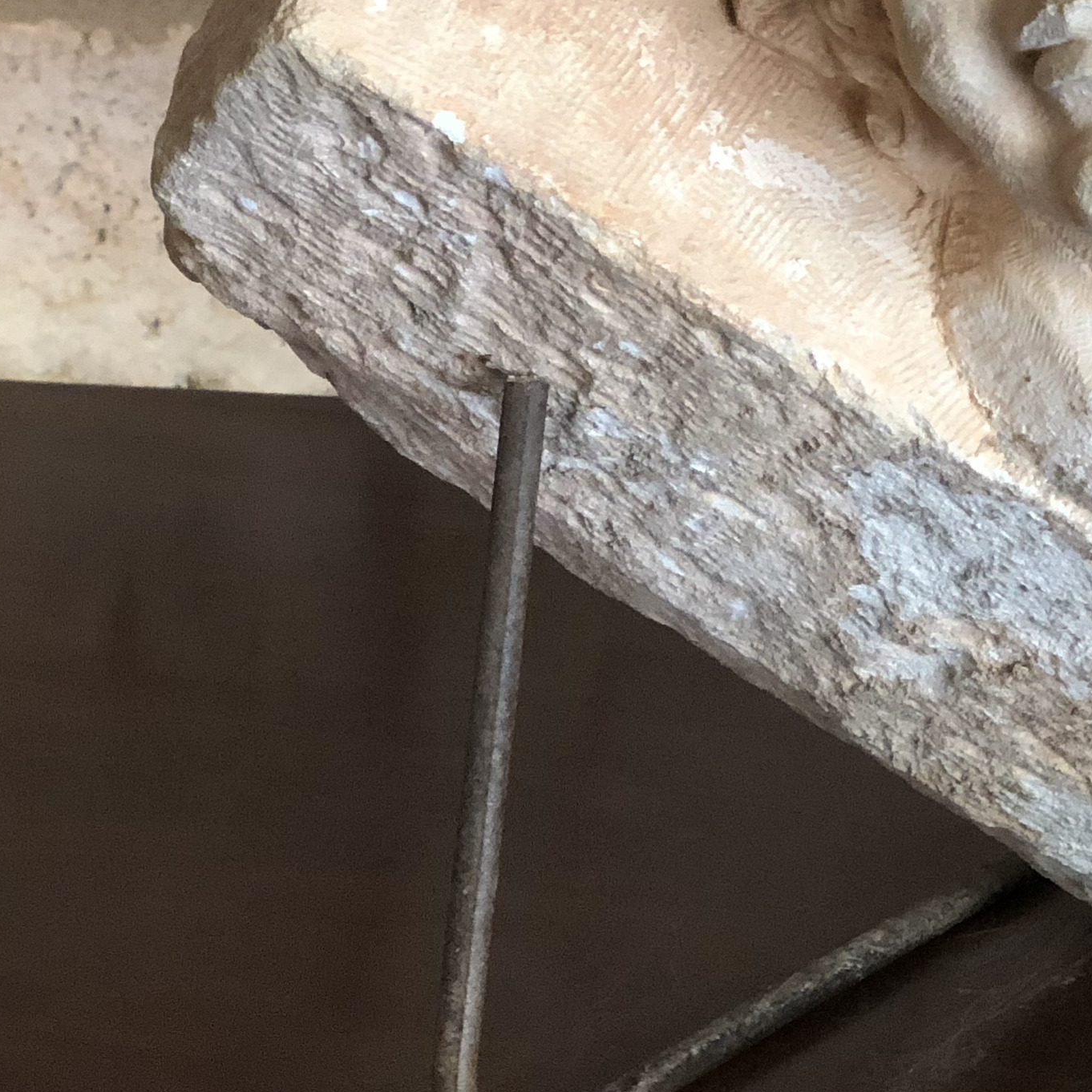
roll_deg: +2.5
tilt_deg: -10.2
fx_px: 4818
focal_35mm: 135
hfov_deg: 12.6
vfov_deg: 12.9
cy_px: 239
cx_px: 1287
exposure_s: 1/50
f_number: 2.4
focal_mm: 6
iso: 125
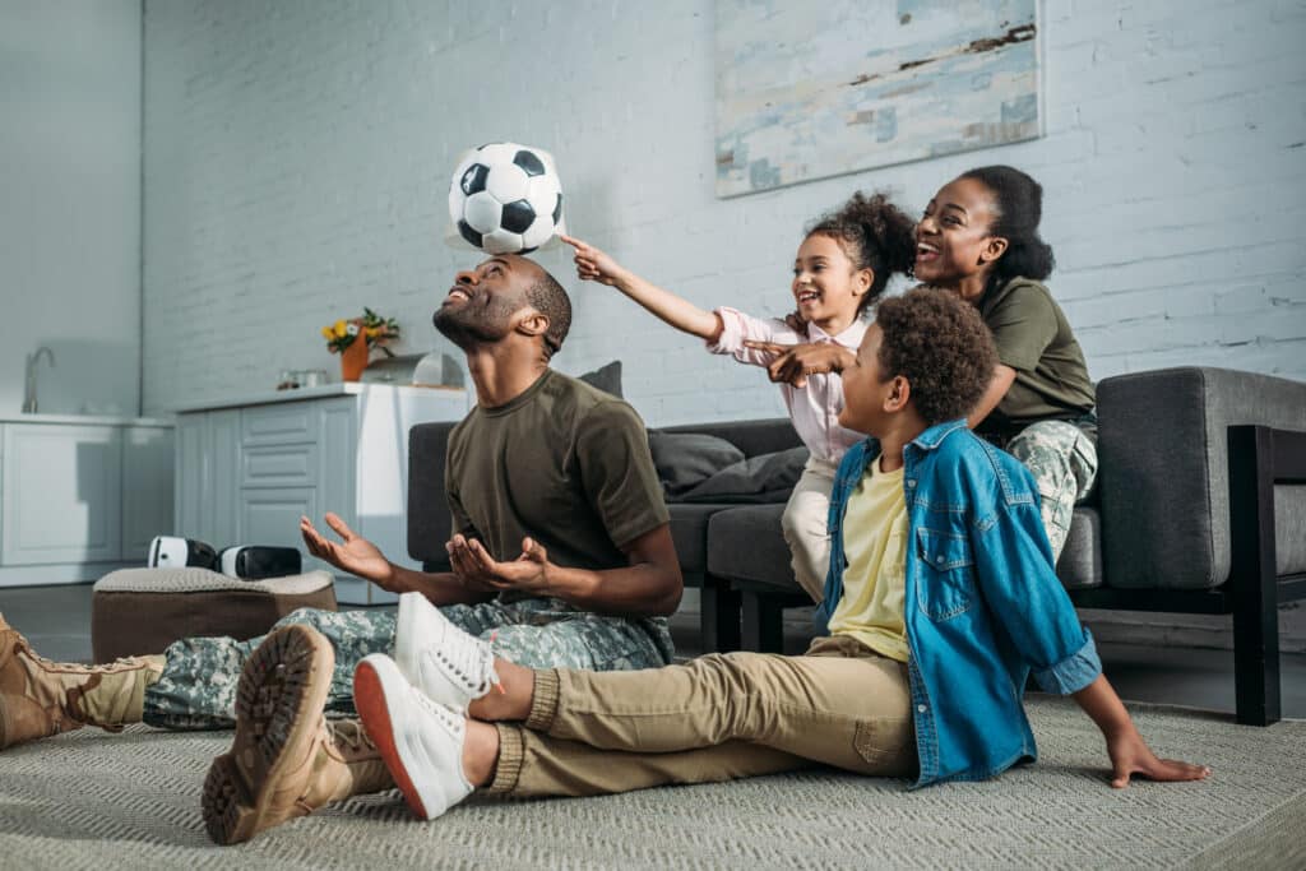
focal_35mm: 35
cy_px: 436
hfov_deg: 54.4
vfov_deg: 37.9
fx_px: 1270
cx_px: 653
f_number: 3.5
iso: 160
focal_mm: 35
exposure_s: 1/200
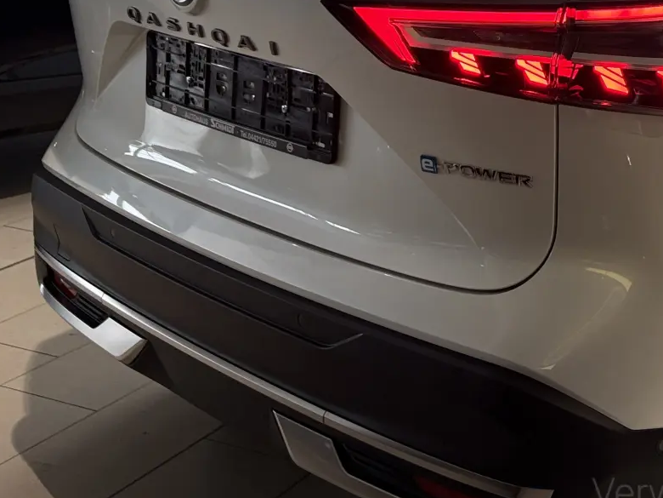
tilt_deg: -11.8
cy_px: 64
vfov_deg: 22.5
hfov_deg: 27.8
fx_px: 1226
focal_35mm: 64
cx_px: 713
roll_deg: -0.2
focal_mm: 5.96
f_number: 1.6
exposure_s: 1/98
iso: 125
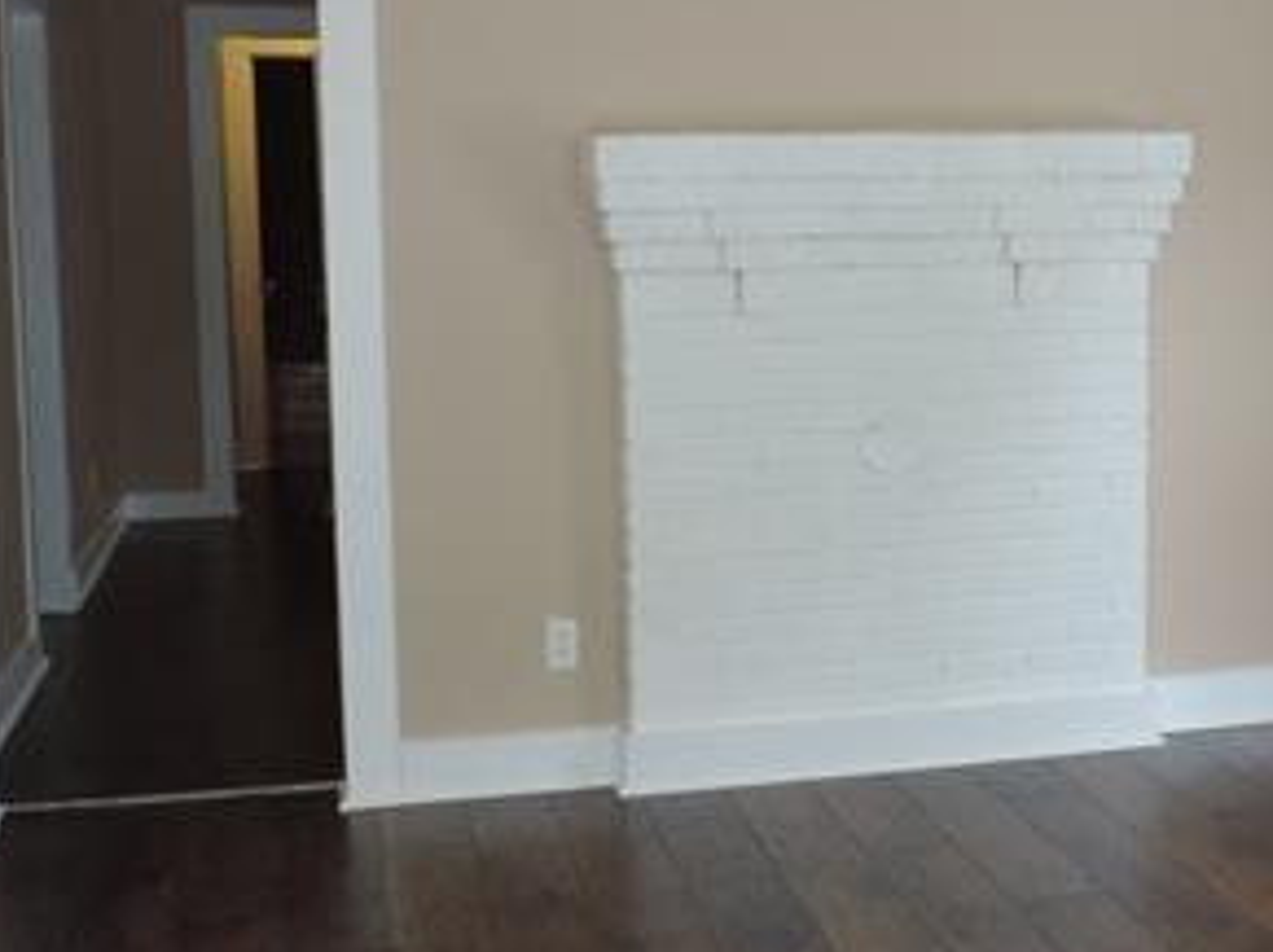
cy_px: 369
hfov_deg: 35.8
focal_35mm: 53
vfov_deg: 27.4
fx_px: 1947
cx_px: 856
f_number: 3
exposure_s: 1/30
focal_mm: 4.3
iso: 200
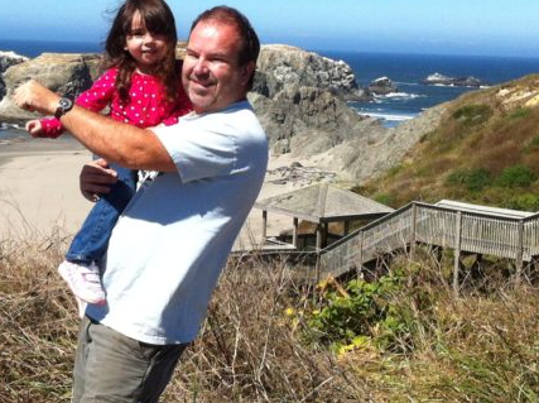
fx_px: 1306
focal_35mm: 84
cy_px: 126
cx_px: 167
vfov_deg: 17.5
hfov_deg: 23.2
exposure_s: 1/1885
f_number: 2.8
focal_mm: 3.85
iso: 80
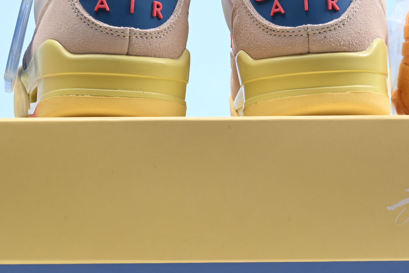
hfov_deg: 24.5
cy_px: 120
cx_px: 191
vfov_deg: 16.5
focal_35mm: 83
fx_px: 943
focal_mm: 42
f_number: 16
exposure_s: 1/2
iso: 100
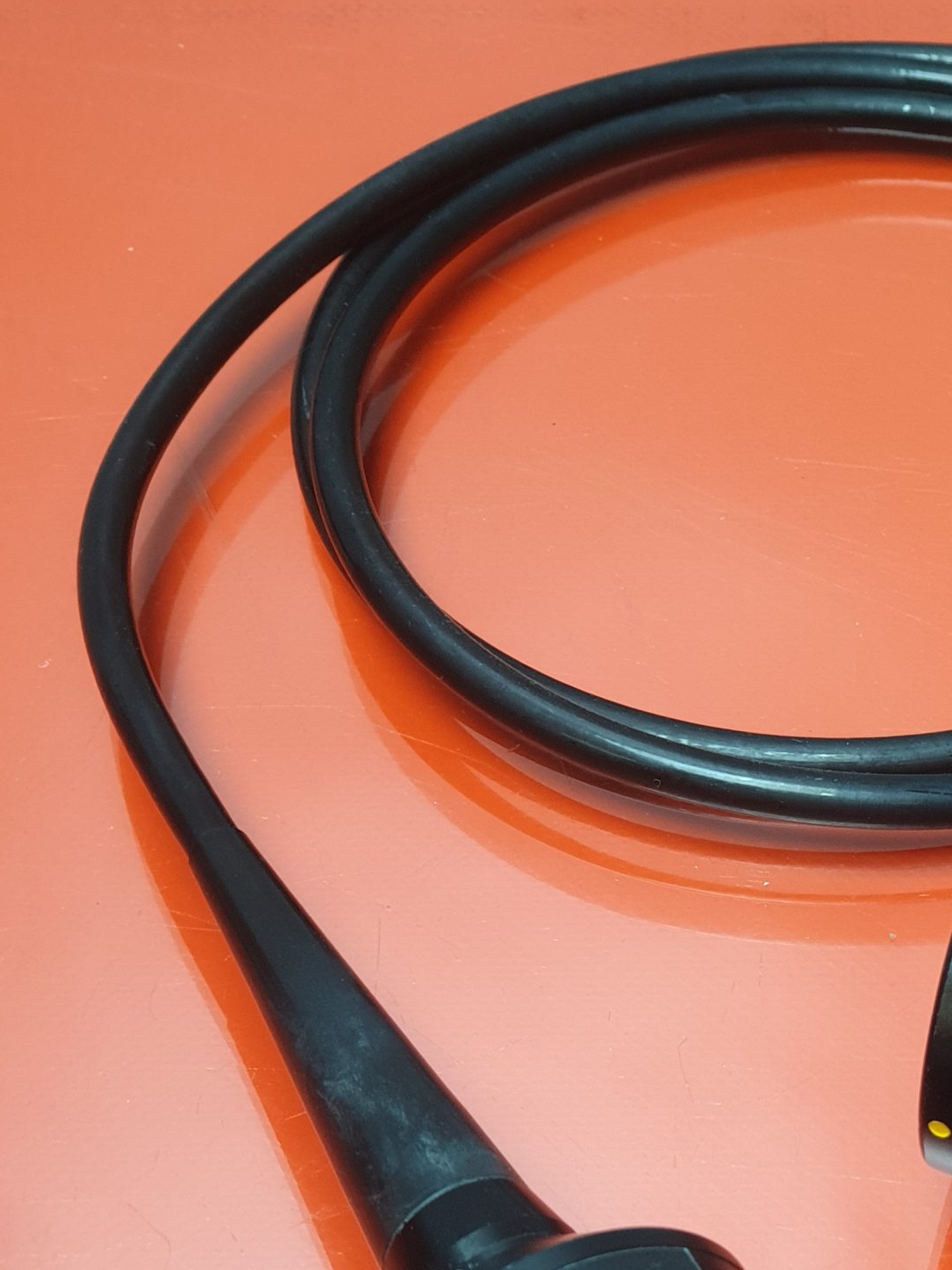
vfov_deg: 21.1
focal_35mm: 92
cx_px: 823
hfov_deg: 15.9
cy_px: 949
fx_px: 3374
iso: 125
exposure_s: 1/33
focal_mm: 6
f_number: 2.4
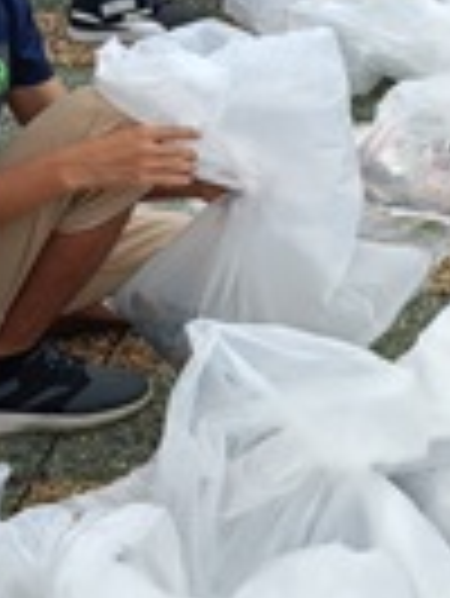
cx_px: 513
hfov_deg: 12.1
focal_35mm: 120
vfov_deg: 16.4
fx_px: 2077
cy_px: 319
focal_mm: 4.7
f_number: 1.7
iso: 50
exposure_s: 1/244
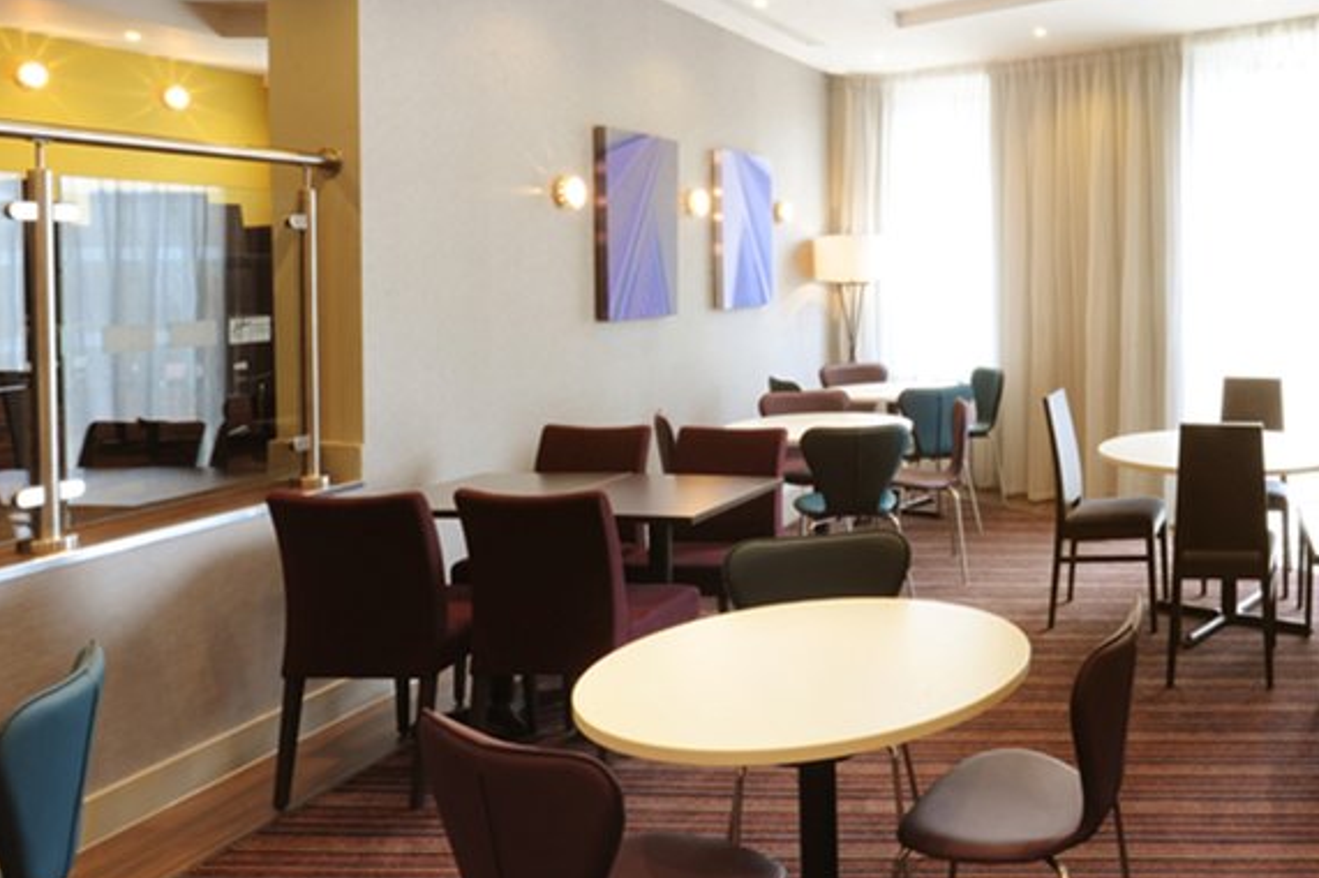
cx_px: 769
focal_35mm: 28
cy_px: 374
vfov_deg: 46.2
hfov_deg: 65.1
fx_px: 1025
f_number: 18
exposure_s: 5
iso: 200
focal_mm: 20
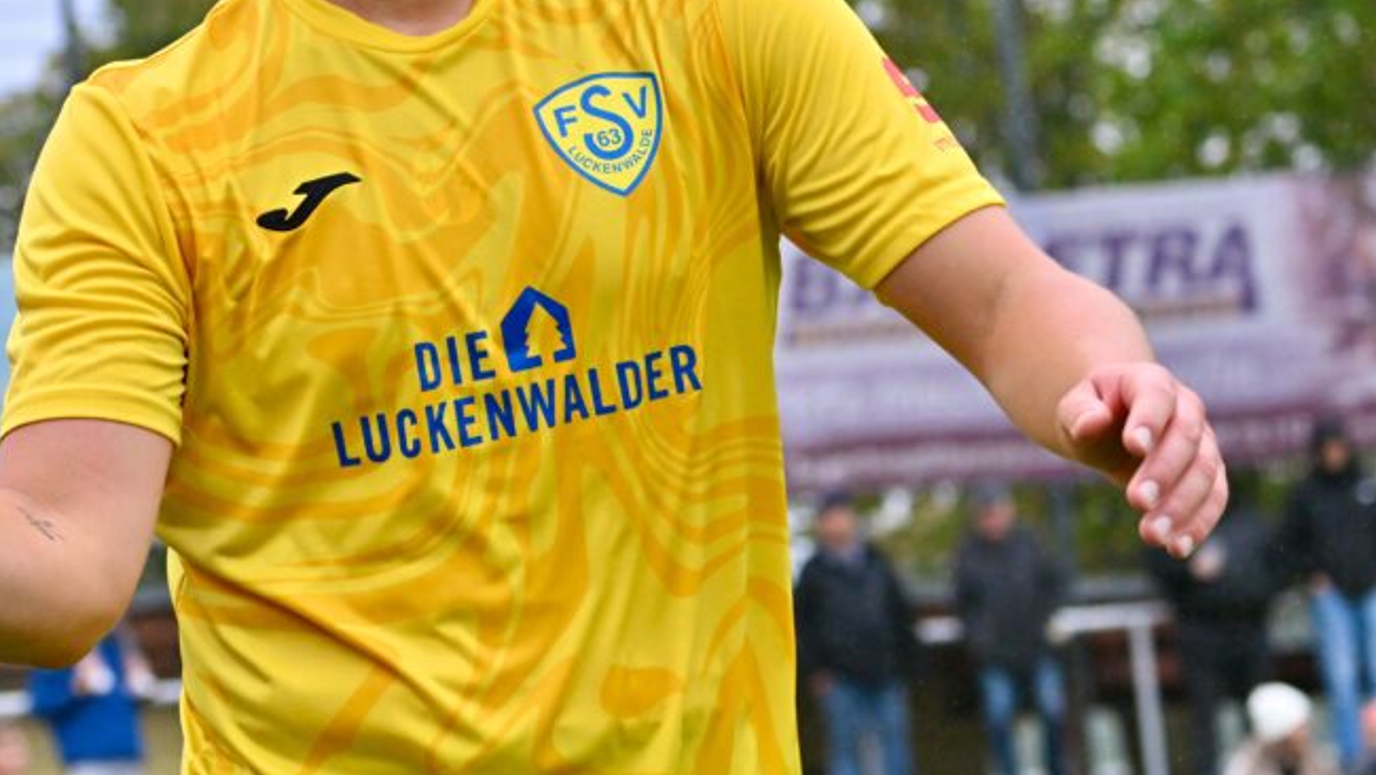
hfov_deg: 16.2
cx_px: 301
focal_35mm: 132
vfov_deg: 9.2
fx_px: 4817
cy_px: 268
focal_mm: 80
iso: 3200
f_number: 4.5
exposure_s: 1/1600
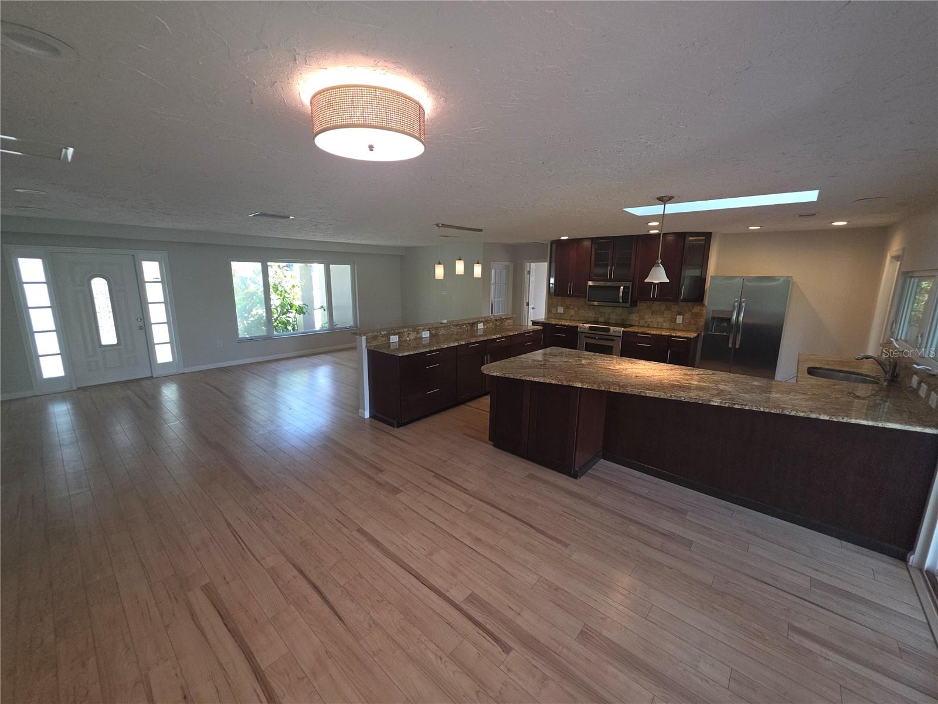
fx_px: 352
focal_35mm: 13
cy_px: 352
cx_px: 469
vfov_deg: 89.9
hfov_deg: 106.2
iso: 80
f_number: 1.9
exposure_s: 1/60
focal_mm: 2.2
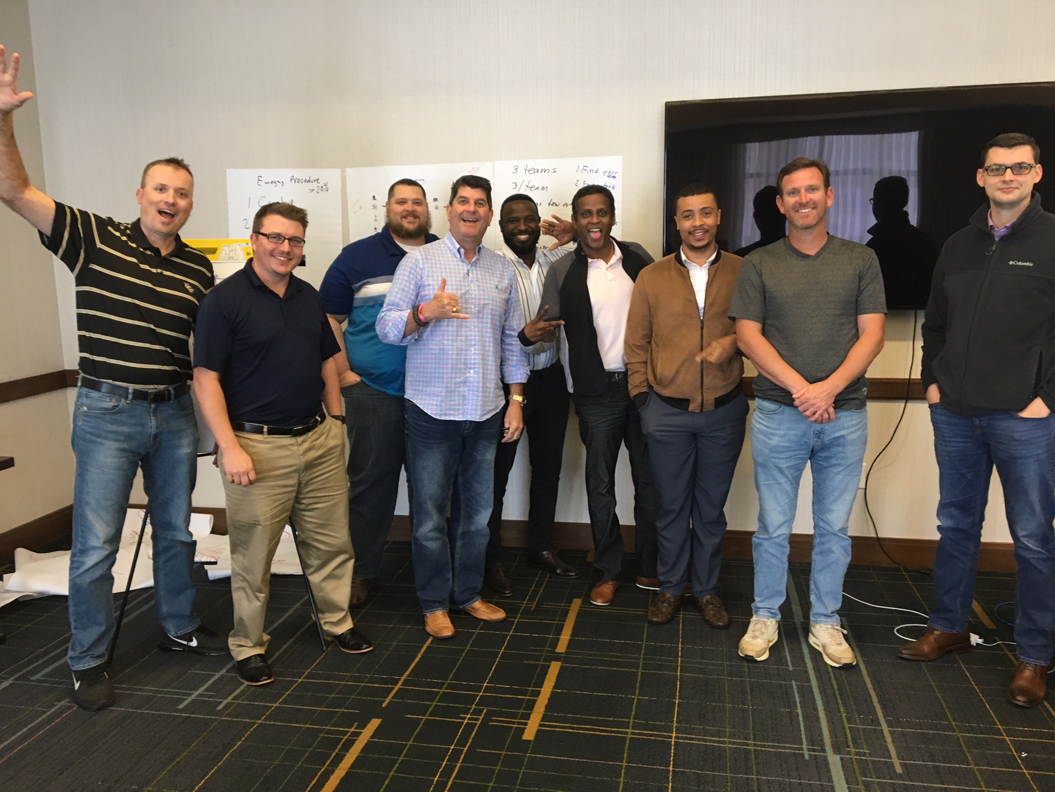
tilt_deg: -8.7
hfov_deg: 61.7
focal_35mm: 29
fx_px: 884
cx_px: 528
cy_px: 396
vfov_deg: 48.2
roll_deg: +1.0
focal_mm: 4.15
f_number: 2.2
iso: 100
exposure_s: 1/30
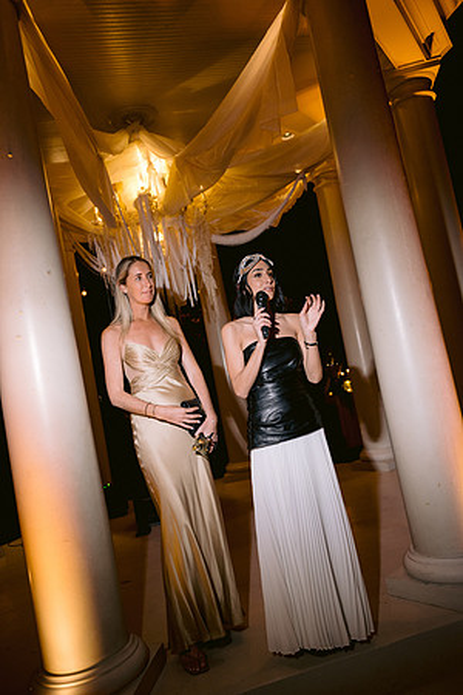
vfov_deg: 65.5
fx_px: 540
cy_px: 348
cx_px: 232
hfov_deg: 46.4
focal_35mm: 28
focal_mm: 28
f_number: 3.2
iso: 800
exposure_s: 1/125
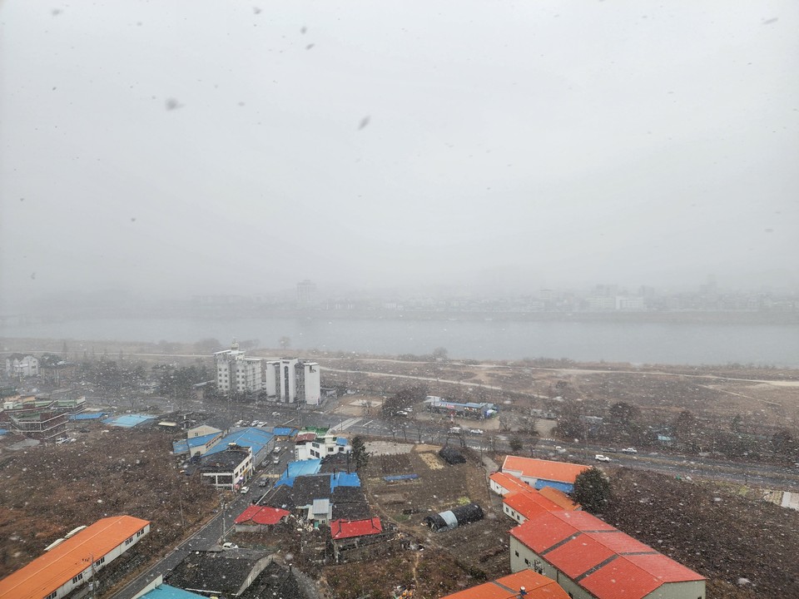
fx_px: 531
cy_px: 300
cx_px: 400
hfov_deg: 73.9
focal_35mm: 23
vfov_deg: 58.9
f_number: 1.8
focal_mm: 6.4
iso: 20
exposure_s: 1/180
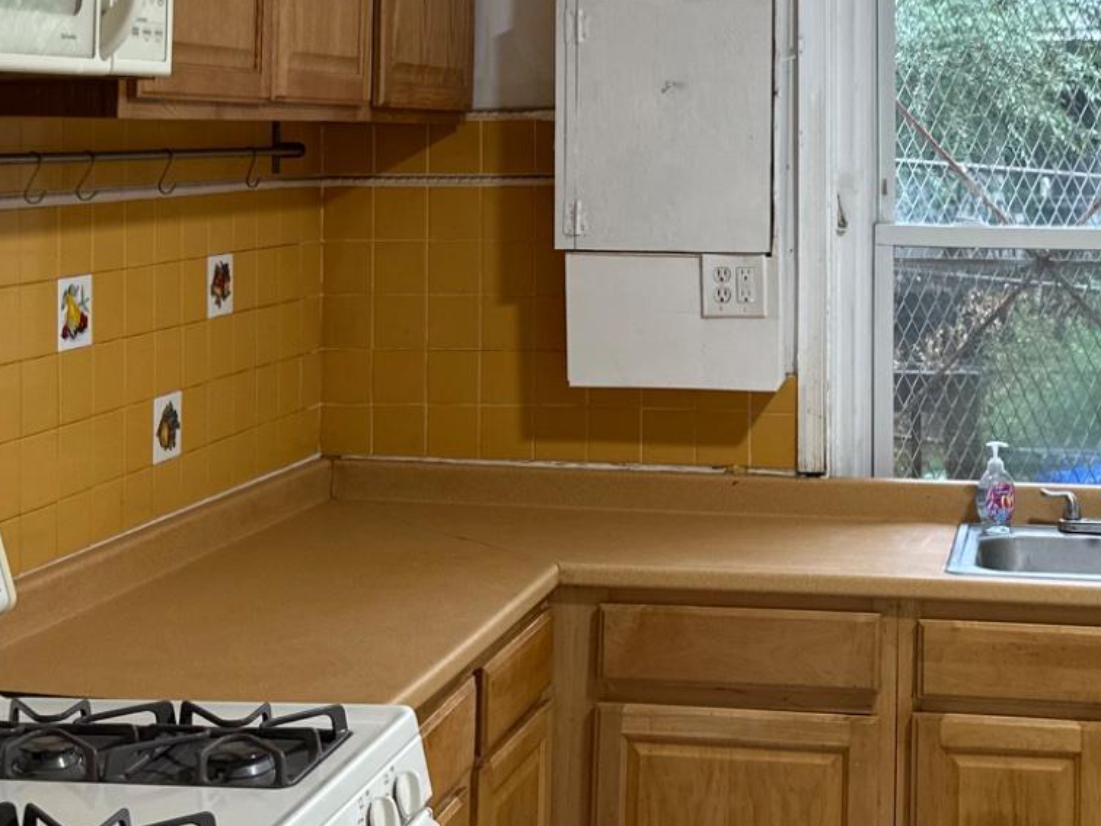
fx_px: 2067
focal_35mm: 65
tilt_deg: +1.2
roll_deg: +0.1
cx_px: 817
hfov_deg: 29.4
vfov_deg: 22.3
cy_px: 156
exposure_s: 1/60
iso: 160
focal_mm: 6.86
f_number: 1.78
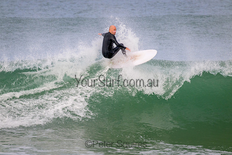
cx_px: 116
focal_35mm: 800
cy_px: 78
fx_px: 5157
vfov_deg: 1.7
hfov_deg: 2.6
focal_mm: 800
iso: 1600
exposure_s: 1/2000
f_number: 11
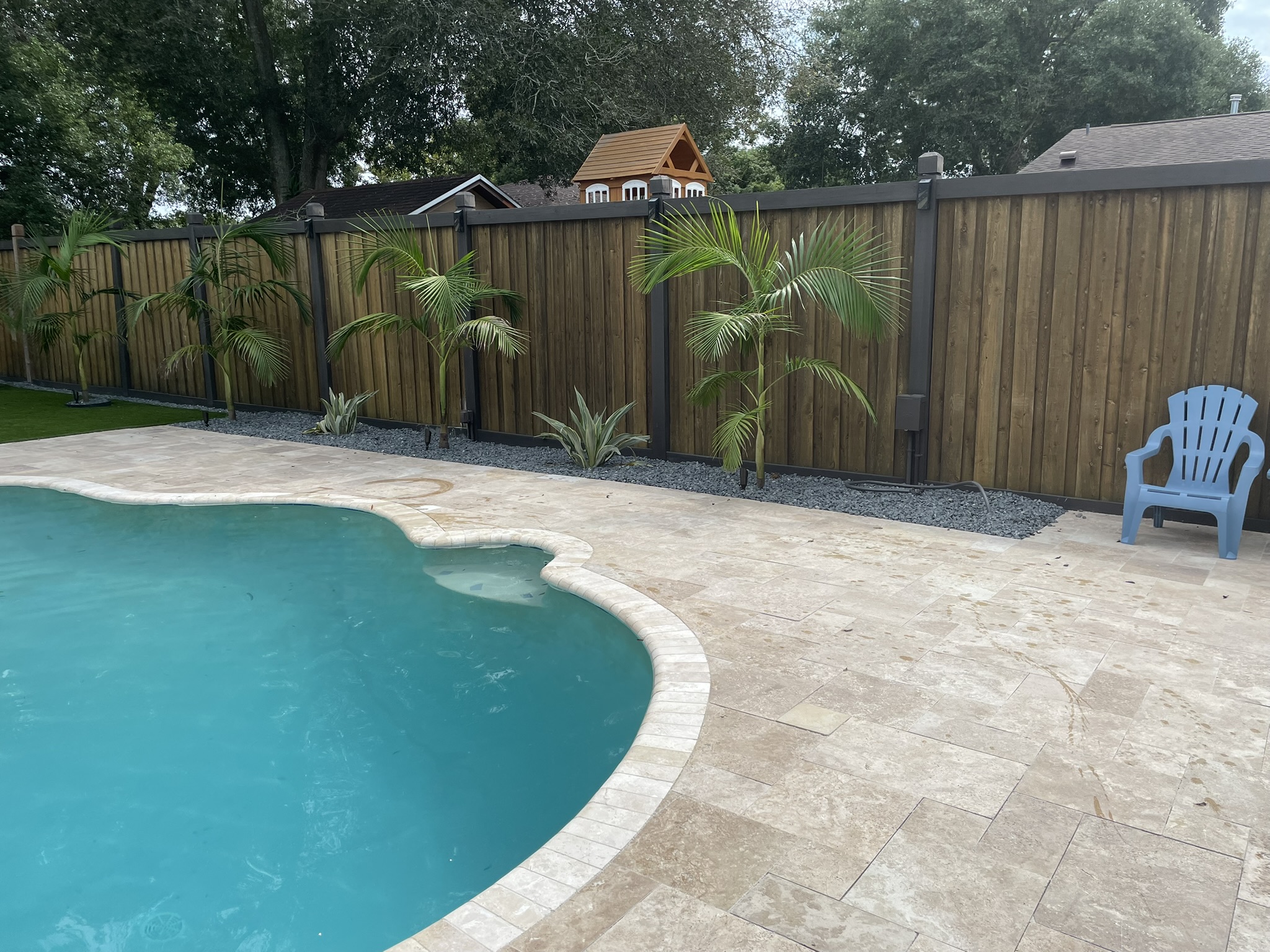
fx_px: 954
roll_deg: +0.3
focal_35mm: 26
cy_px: 476
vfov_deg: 53.1
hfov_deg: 67.3
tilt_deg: -10.1
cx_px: 635
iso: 32
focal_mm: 4.2
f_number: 1.6
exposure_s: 1/3861
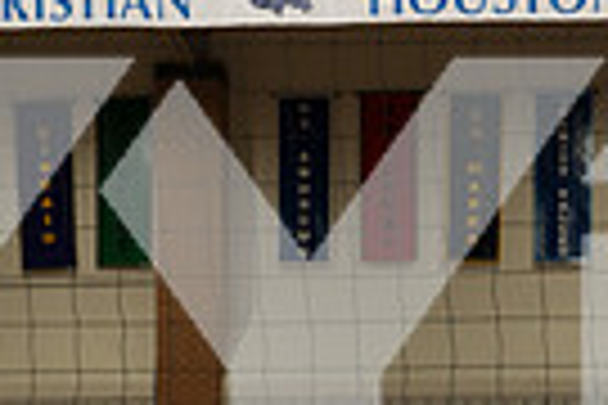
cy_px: 844
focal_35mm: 120
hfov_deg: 16.9
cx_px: 509
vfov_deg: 10.4
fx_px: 2027
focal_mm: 28
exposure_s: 1/250
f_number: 5.6
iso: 500
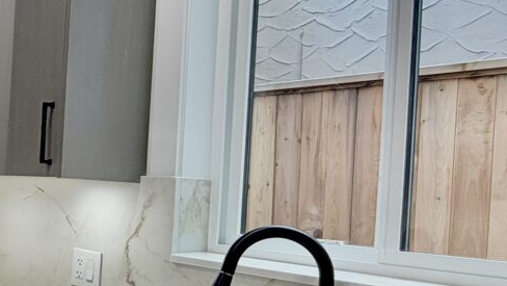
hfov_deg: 34.6
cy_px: 188
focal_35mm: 48
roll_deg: -2.2
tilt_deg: +0.1
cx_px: -97
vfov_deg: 24.8
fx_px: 646
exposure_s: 1/120
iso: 250
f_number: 2.2
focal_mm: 2.22
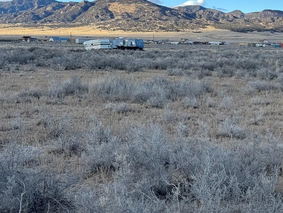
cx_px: 196
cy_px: 81
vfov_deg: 17.2
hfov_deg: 22.6
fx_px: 703
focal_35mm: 86
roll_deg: -1.1
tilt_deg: -4.0
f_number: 1.78
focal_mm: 6.76
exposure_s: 1/2110
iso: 64
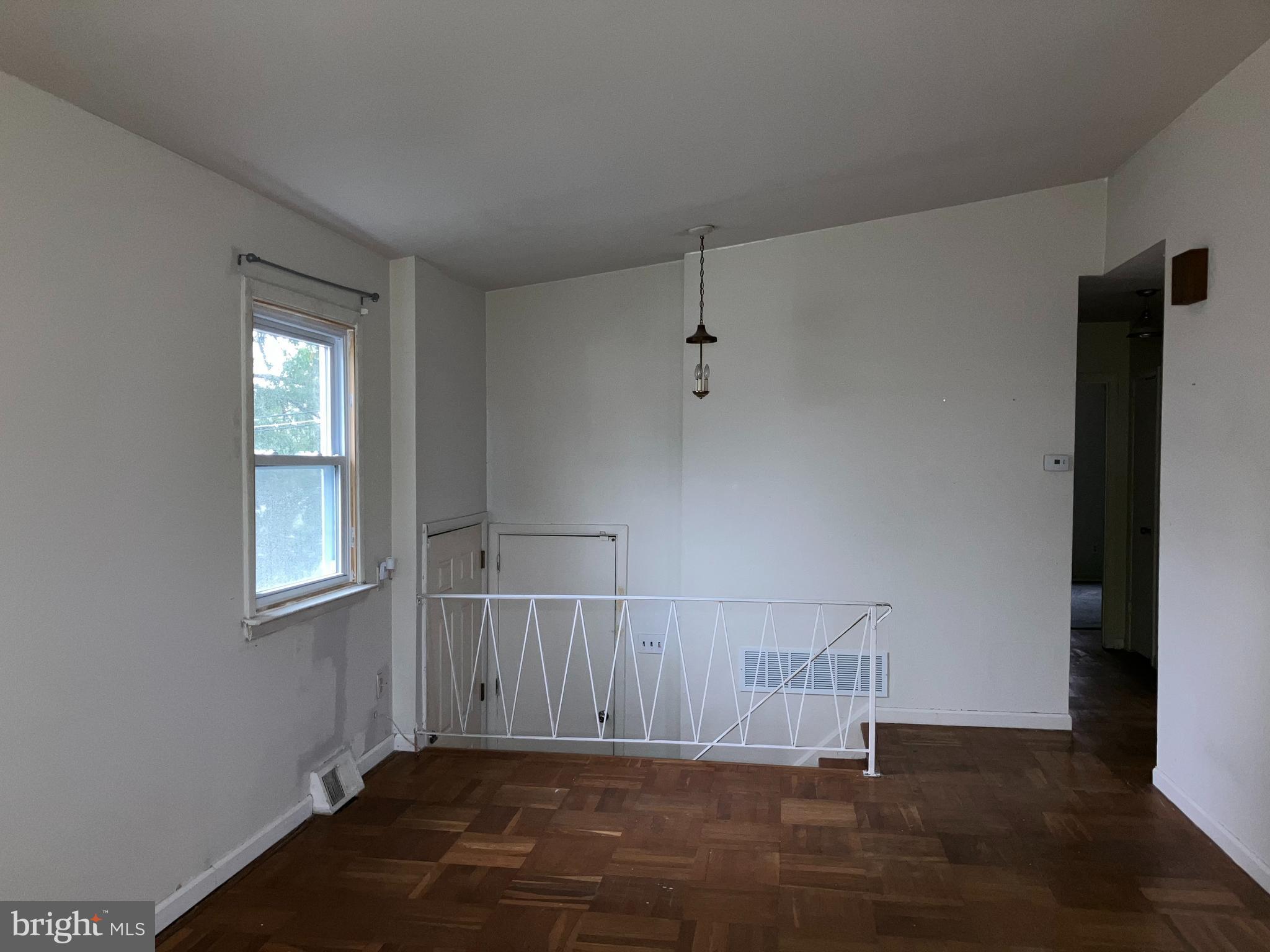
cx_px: 635
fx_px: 1027
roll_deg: +0.5
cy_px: 476
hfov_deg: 63.4
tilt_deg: -2.2
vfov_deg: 49.7
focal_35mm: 28
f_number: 1.8
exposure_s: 1/5
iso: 64
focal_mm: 3.99
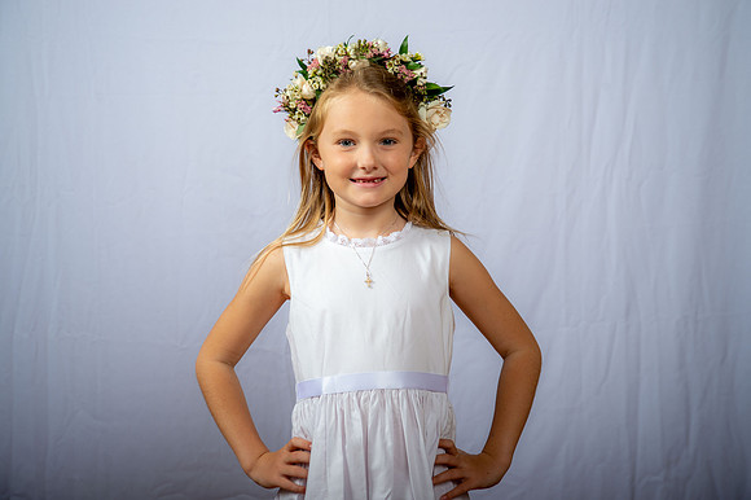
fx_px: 1355
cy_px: 250
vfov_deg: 20.9
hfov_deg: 31.0
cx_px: 376
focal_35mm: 65
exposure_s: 1/200
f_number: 6.3
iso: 250
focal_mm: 65
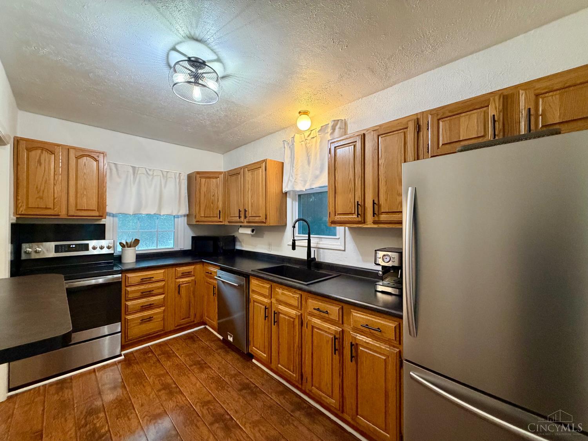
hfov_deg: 102.1
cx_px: 294
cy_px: 220
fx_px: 238
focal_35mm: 14
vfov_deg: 85.7
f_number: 2.2
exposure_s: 1/60
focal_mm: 2.22
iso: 400
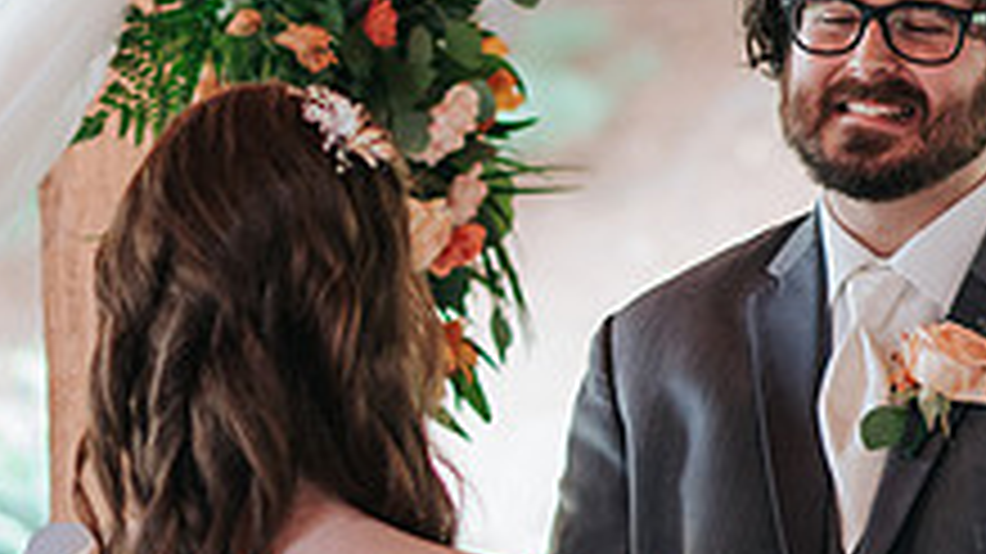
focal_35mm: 354
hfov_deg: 6.1
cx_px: -158
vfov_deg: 3.4
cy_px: 592
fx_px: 9252
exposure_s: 1/250
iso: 800
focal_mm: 85
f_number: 2.8
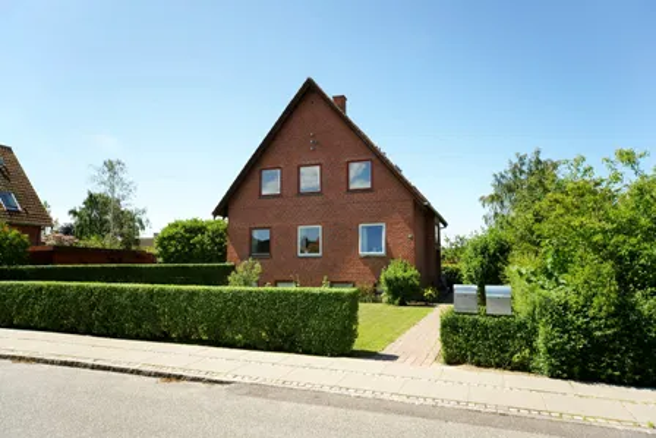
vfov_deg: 53.2
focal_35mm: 24
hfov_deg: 73.7
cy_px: 219
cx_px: 328
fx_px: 437
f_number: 11
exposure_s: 1/60
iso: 100
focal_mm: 24
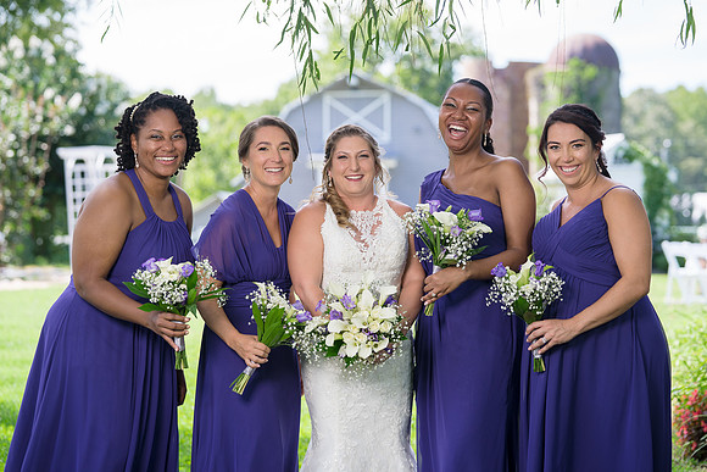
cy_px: 220
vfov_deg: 11.7
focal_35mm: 117
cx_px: 360
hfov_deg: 17.5
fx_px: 2298
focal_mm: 106
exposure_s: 1/200
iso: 100
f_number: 4
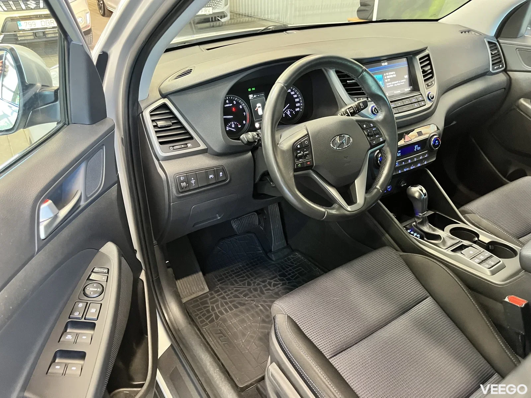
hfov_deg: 67.3
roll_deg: -0.5
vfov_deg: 53.1
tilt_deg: -31.4
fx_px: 399
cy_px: 199
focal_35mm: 26
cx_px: 266
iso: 640
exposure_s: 1/40
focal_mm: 5.1
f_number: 1.6
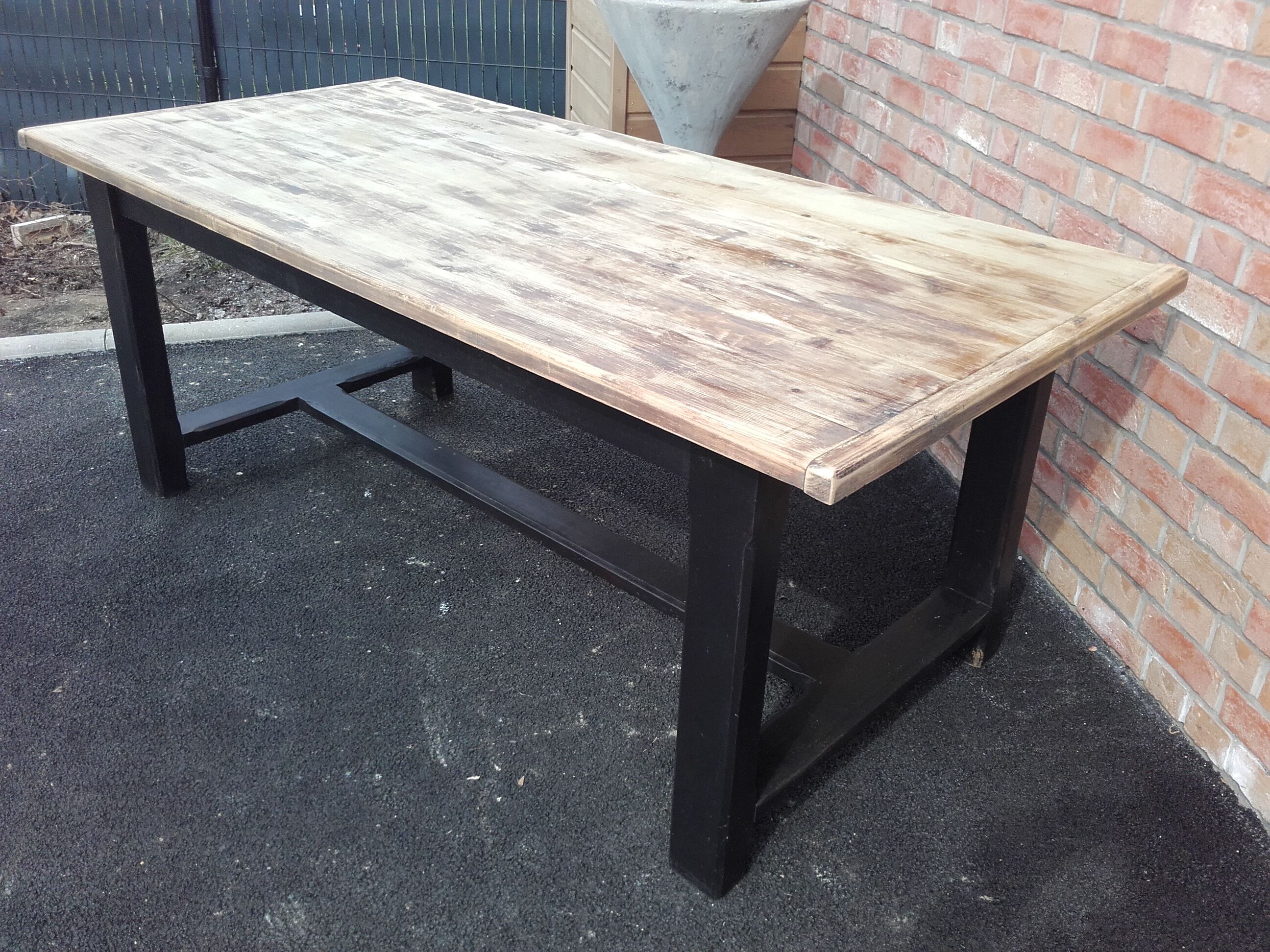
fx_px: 1137
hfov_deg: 58.4
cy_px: 476
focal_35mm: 31
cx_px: 635
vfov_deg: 45.4
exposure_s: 1/341
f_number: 2.2
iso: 50
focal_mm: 3.31
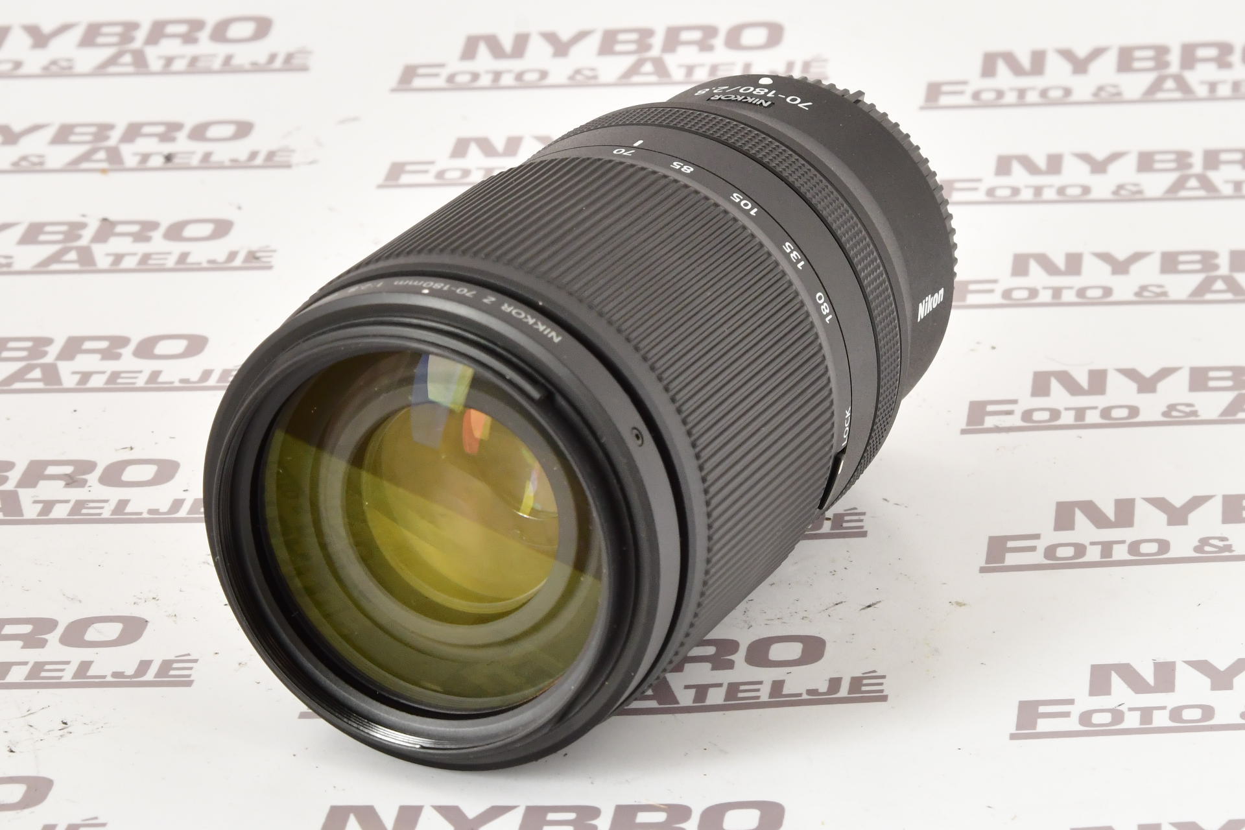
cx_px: 622
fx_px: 2421
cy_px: 415
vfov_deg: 19.5
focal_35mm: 70
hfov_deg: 28.8
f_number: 11
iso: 1000
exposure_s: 1/200
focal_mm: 70
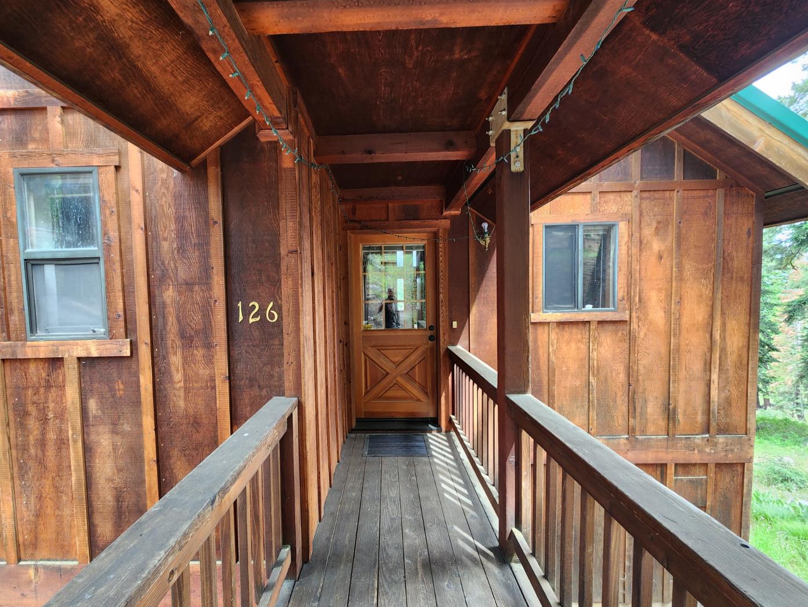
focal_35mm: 14
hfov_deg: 101.9
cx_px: 379
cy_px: 320
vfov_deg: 85.6
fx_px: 327
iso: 100
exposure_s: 1/60
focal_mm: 2.2
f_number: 2.2
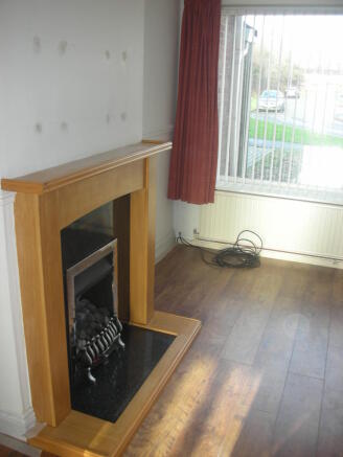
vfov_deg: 52.6
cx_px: 172
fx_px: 462
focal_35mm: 35
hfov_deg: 40.7
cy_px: 228
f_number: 3
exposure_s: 1/30
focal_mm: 5.8
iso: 50
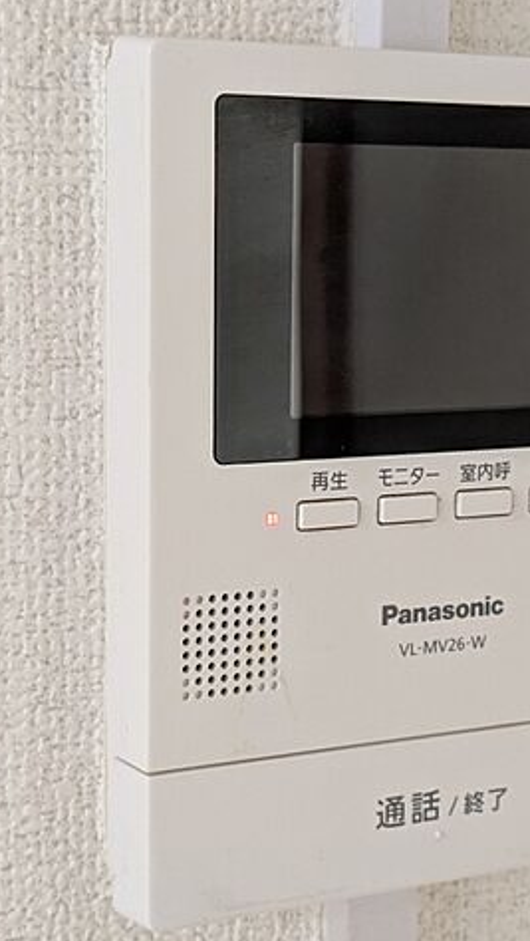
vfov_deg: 28.2
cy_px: 467
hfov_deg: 16.0
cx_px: 421
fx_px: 1872
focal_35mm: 75
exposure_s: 1/50
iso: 426
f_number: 1.89
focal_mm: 5.43
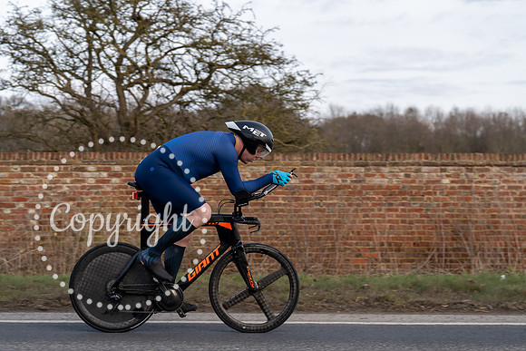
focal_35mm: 70
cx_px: 263
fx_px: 1023
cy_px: 176
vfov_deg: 19.5
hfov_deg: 28.8
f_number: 4
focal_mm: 70
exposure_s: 1/800
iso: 200
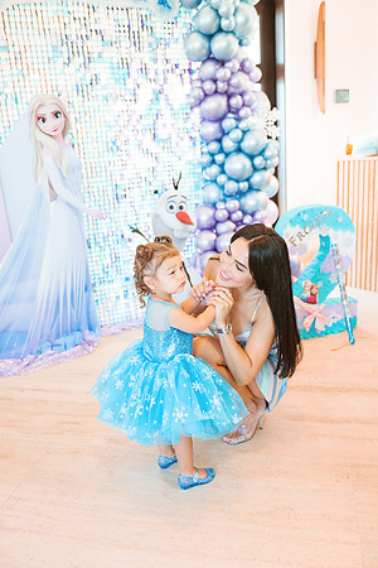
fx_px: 504
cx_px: 189
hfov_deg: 41.1
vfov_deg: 58.7
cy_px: 284
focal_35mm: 32
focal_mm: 32
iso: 800
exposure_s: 1/200
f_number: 2.8
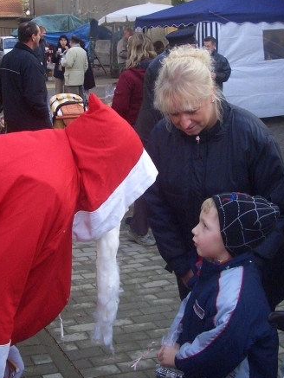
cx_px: 119
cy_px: 131
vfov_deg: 32.0
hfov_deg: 24.4
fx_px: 656
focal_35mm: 60
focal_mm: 6.8
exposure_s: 1/400
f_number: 2.8
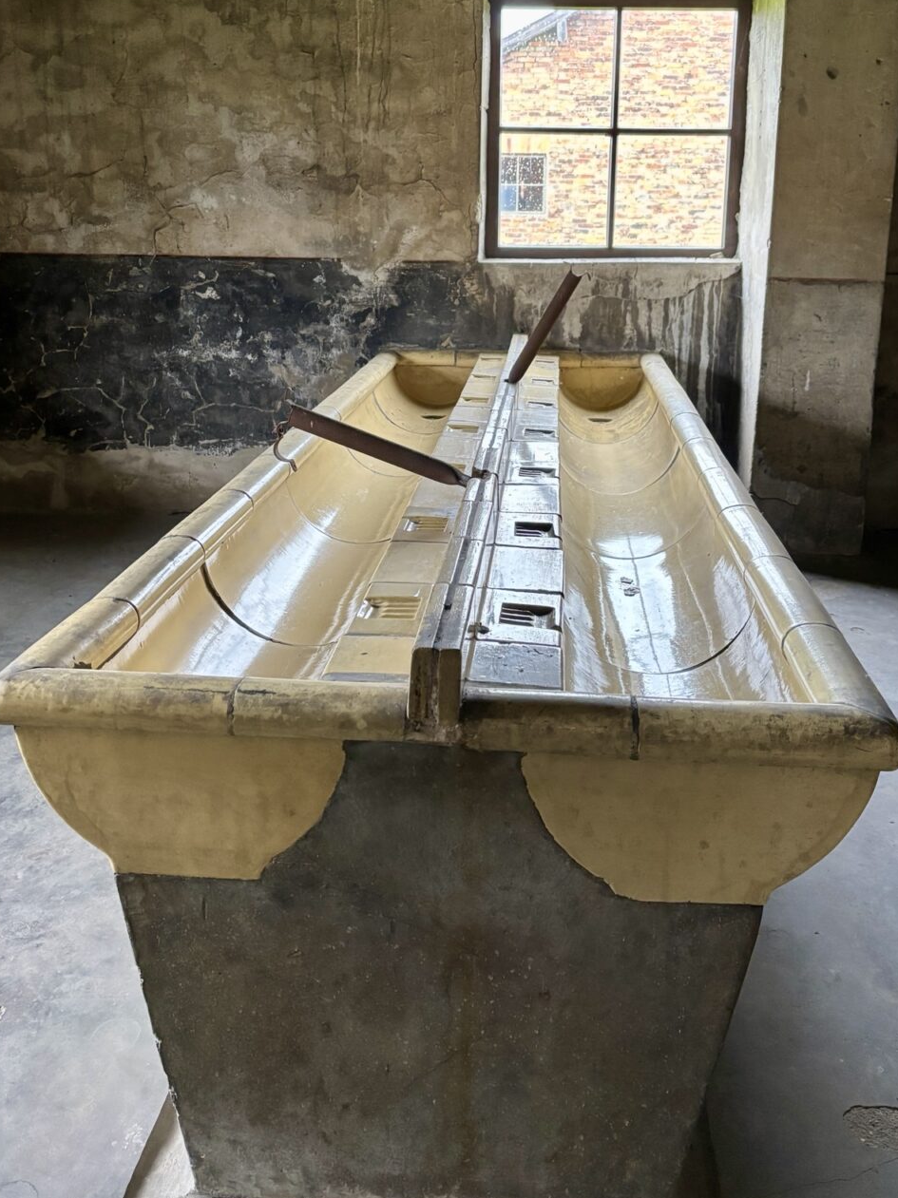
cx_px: 470
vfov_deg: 54.7
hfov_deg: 42.9
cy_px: 445
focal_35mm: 33
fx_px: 1142
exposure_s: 1/60
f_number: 1.6
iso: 400
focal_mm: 5.96
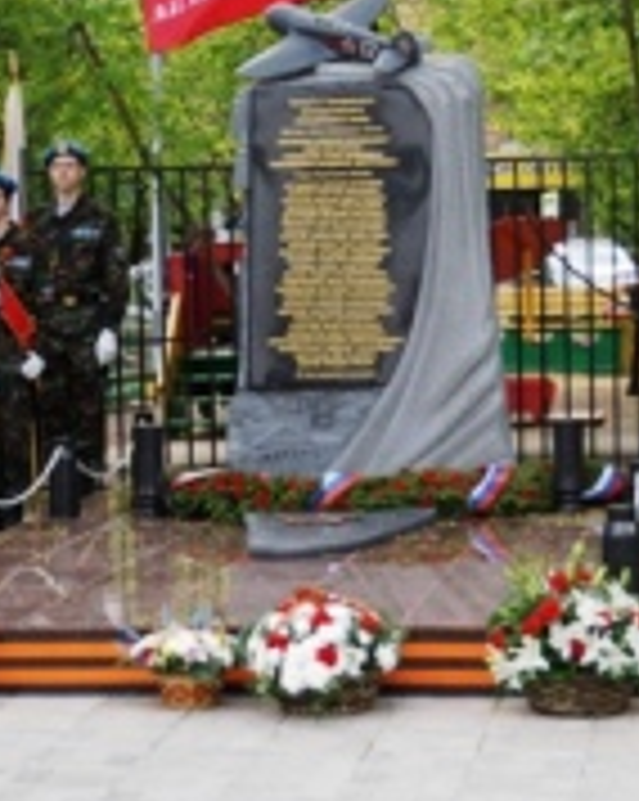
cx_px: 162
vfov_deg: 15.5
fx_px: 2941
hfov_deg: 12.4
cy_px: 353
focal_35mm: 124
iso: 200
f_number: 4.5
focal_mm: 35
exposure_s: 1/250
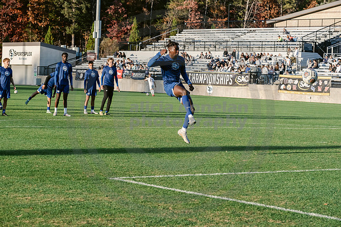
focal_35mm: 110
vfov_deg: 12.5
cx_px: 170
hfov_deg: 18.6
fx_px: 1042
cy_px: 114
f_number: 9
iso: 1250
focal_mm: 110
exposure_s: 1/2000
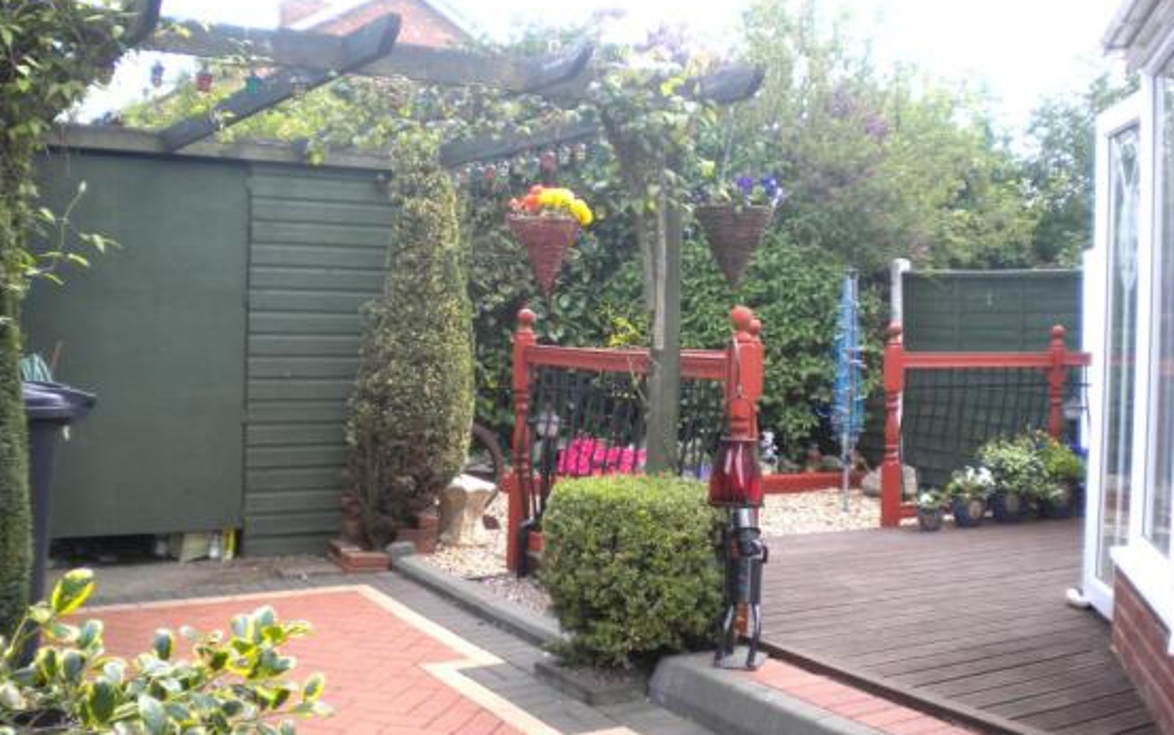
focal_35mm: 39
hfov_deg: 50.4
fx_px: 1249
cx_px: 603
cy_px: 336
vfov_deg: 32.8
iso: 80
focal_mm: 6.3
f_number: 3.1
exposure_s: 1/125
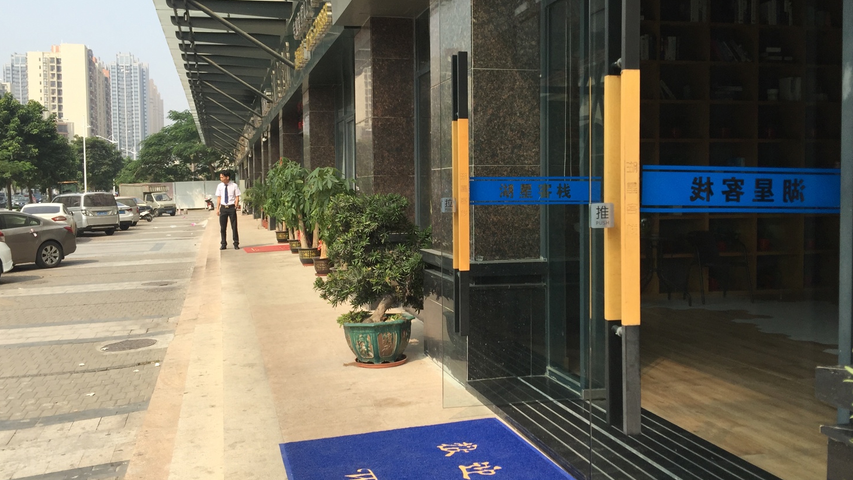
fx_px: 814
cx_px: 414
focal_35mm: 36
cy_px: 238
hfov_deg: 55.3
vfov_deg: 32.8
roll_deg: -1.6
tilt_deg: -0.3
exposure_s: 1/1276
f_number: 2.2
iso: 32
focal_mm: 4.15
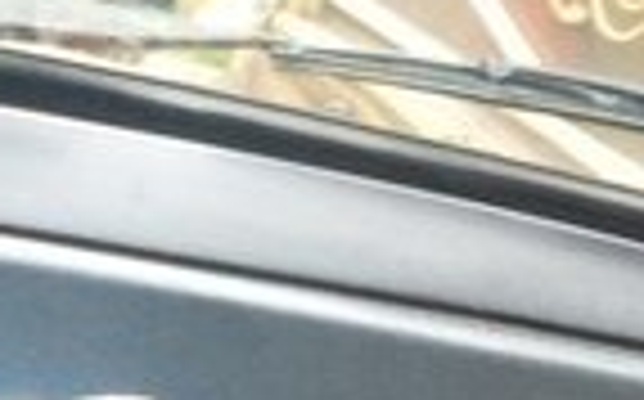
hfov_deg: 14.3
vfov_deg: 8.6
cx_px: -99
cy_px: 874
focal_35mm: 142
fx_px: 2489
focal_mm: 4.15
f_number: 2.2
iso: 125
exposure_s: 1/33
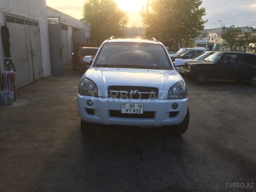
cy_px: 96
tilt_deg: -15.8
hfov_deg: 61.7
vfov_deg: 48.2
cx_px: 128
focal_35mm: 29
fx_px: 214
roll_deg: -1.6
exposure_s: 1/291
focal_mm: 4.15
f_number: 2.2
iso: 32
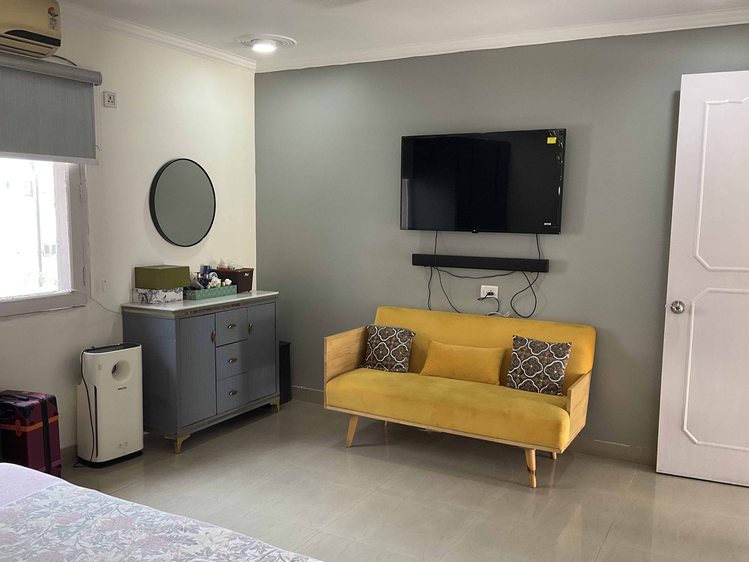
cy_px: 298
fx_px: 692
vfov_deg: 44.1
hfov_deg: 56.8
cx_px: 363
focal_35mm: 32
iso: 50
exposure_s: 1/50
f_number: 1.8
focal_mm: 3
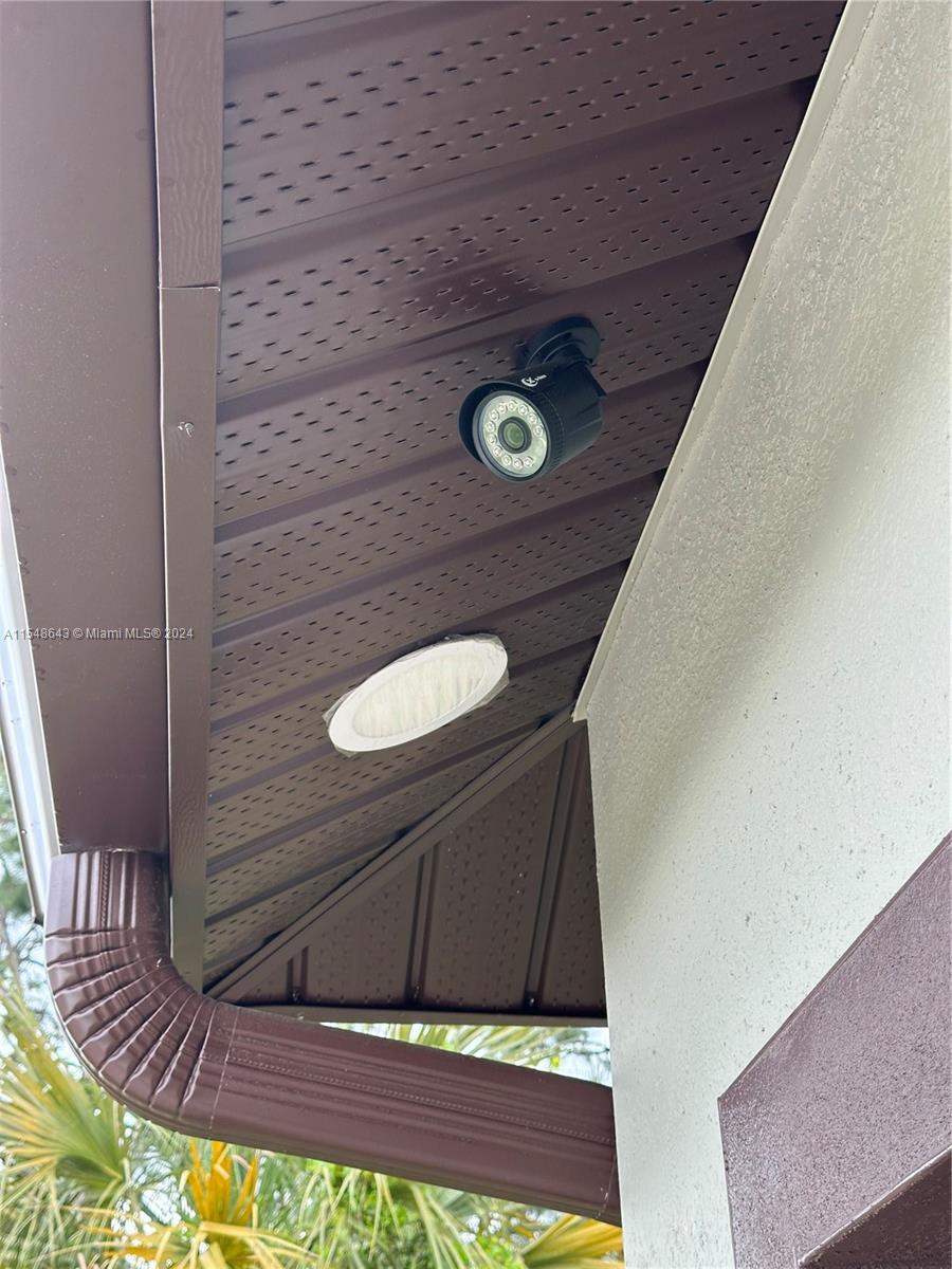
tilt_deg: +30.6
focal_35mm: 48
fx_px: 1760
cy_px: 634
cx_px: 476
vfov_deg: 39.7
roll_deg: +0.6
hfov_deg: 30.3
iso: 80
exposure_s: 1/86
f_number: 1.78
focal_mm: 6.86
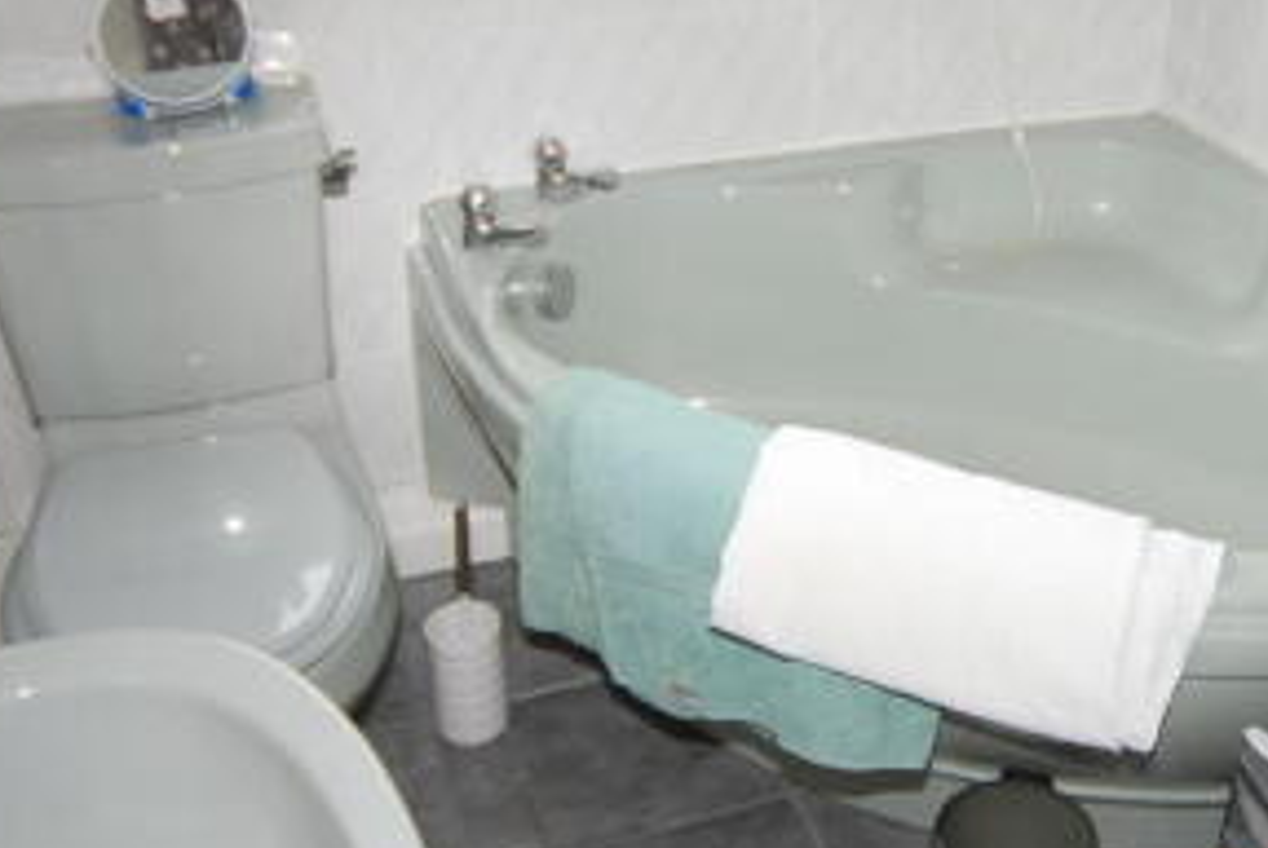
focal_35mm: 41
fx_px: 1446
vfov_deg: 32.6
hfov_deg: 46.3
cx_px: 881
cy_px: 320
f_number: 4.5
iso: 200
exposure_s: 1/60
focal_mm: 12
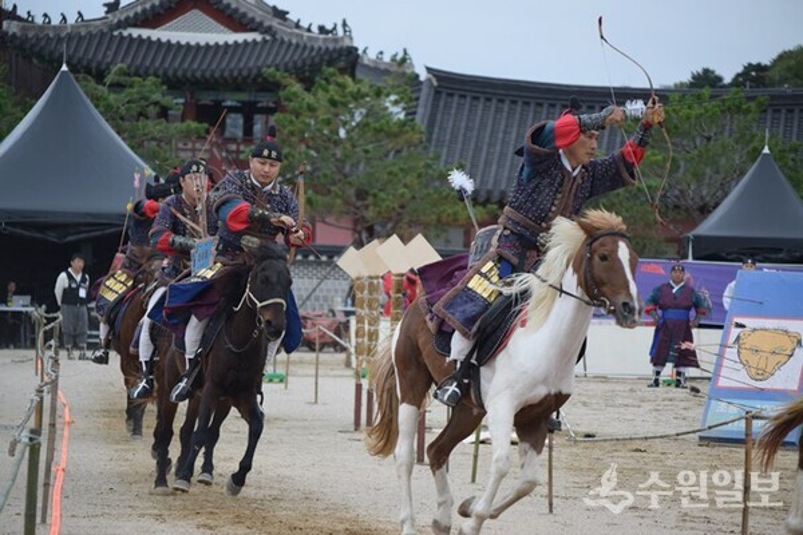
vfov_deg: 8.3
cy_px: 268
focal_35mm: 165
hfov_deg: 12.5
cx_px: 402
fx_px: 3680
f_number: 4.5
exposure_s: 1/800
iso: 800
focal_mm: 110
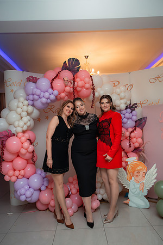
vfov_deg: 61.9
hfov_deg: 43.6
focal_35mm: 30
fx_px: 204
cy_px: 122
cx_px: 82
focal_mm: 30
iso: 1600
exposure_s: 1/200
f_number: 2.8
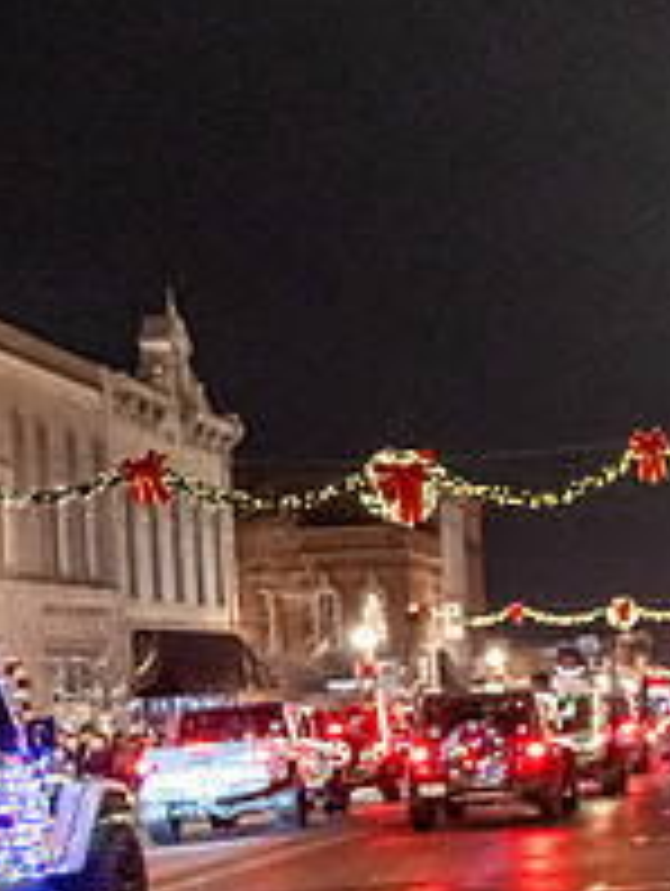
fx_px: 1957
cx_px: 1214
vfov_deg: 25.4
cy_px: 637
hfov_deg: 16.3
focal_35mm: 76
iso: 6400
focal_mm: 27
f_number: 2.8
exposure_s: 1/200
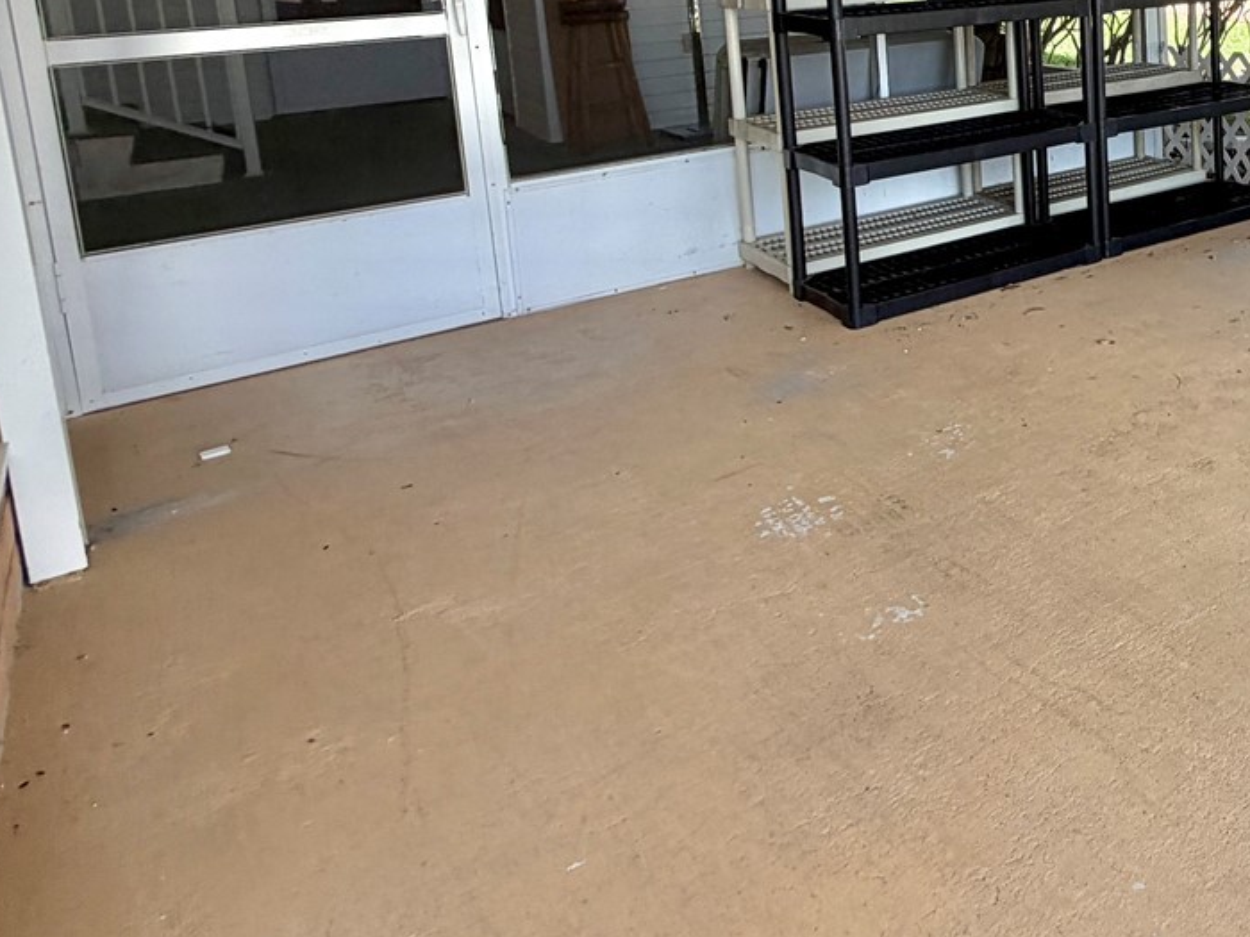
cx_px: 1289
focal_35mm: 32
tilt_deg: -4.4
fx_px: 1156
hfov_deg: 46.2
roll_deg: -1.8
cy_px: 54
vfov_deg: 40.1
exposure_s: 1/225
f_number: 2.2
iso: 40
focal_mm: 2.22
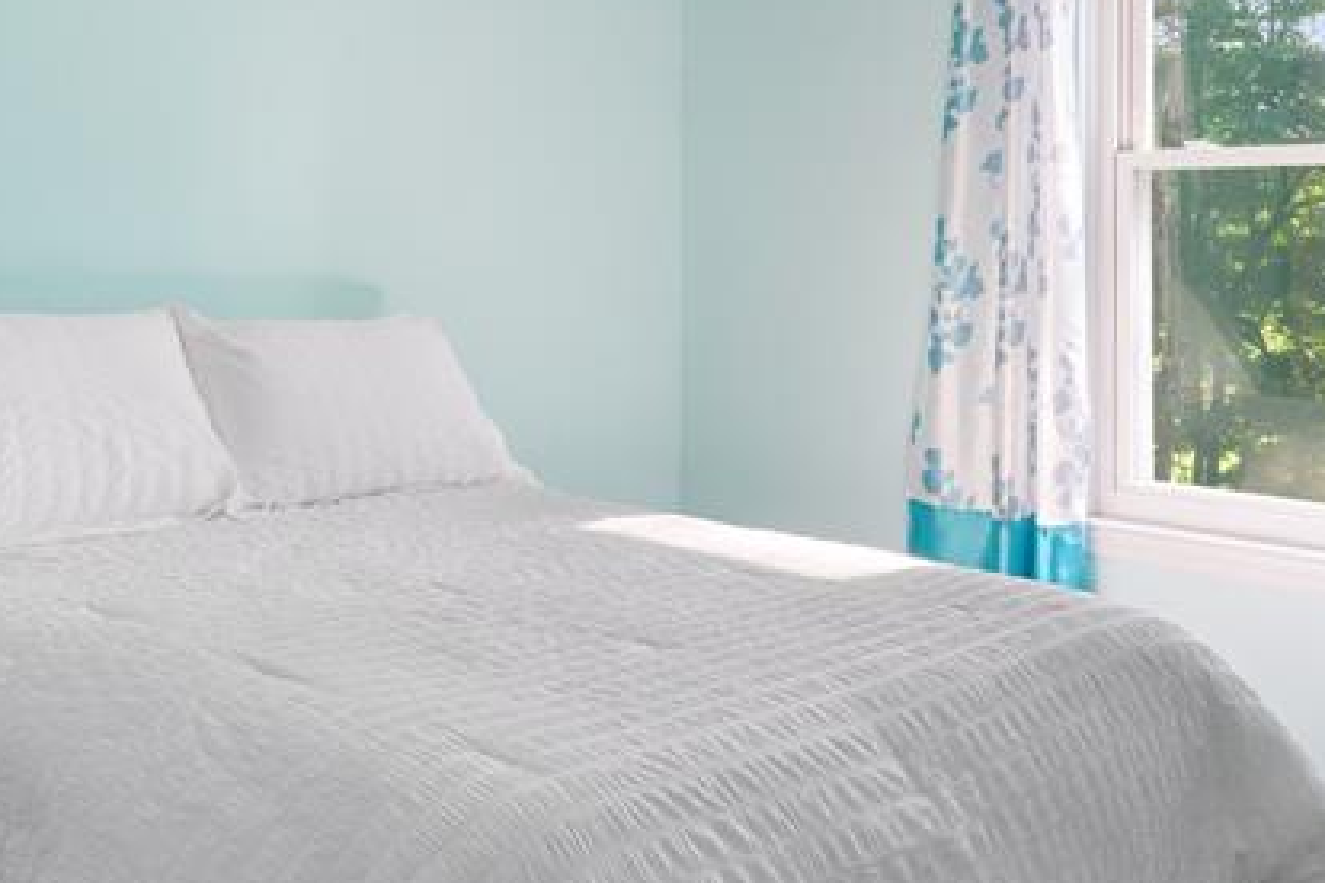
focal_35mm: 42
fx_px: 1546
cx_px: 595
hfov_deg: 46.3
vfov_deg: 31.8
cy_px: 334
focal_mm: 17
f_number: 8
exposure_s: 1/20
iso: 400
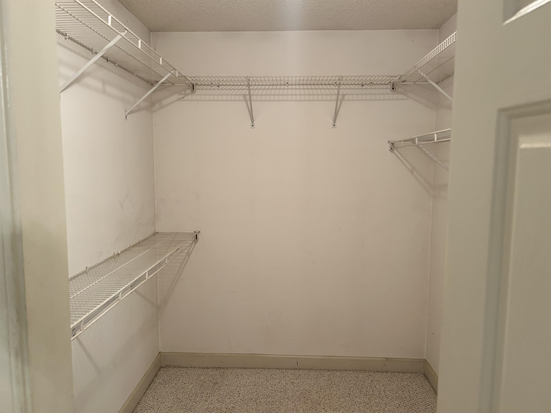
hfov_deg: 67.3
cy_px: 206
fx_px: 414
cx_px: 276
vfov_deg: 53.1
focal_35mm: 26
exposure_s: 1/60
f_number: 1.5
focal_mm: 5.7
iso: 250
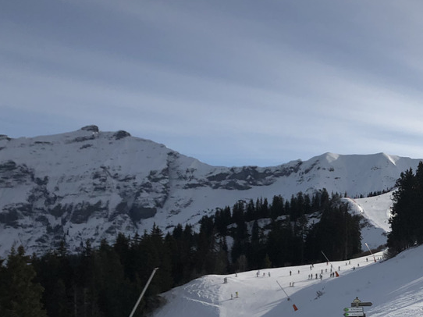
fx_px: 757
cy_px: 255
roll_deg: -0.6
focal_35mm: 62
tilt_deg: -0.4
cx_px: 452
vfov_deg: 23.3
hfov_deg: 28.6
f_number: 1.8
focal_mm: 4
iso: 25
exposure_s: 1/6944
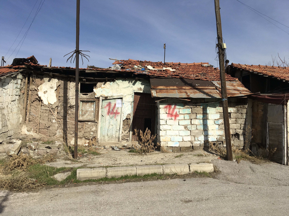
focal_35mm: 29
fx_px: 242
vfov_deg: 48.2
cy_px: 108
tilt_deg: +3.6
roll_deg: -1.7
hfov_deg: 61.7
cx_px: 144
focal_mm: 4.15
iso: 25
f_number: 2.2
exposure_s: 1/3344
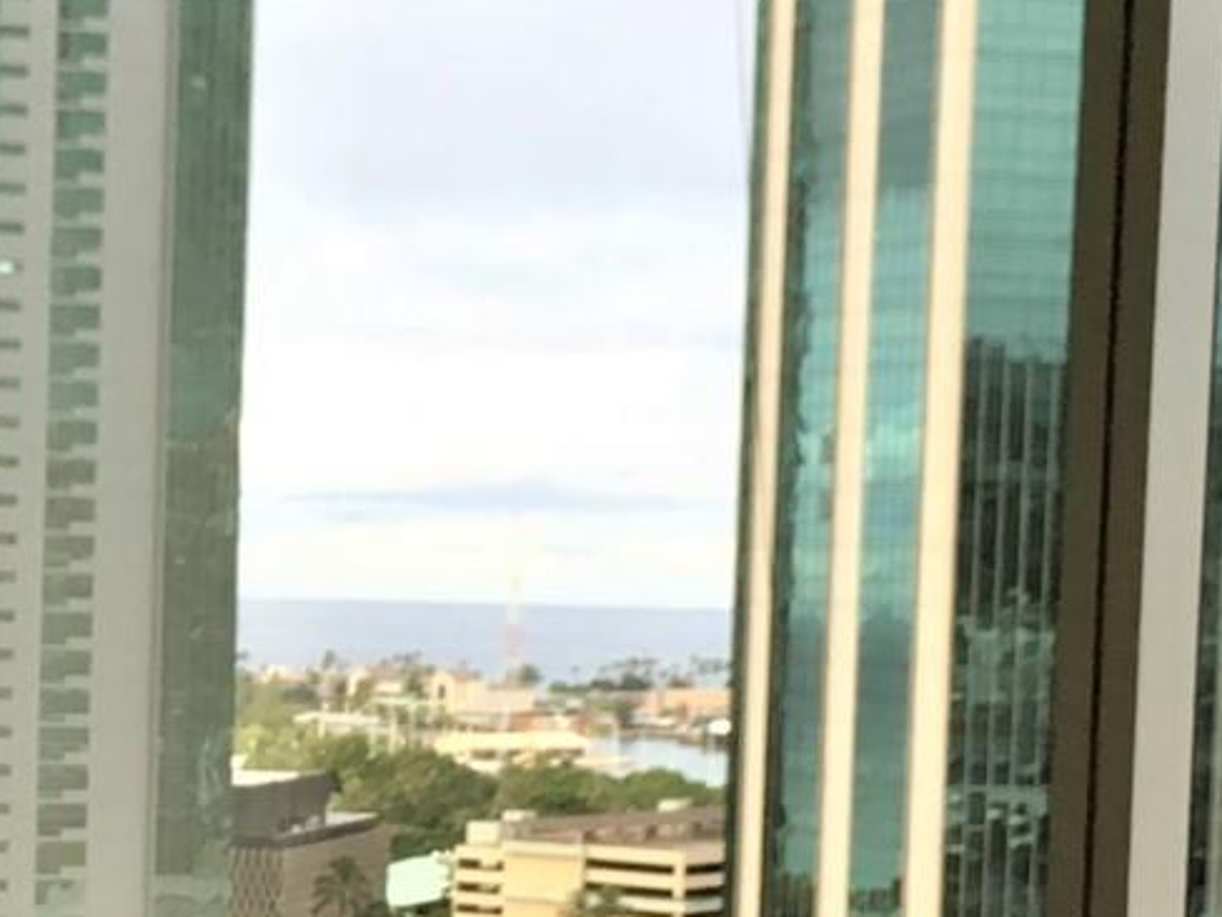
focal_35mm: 95
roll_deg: +0.3
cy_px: 763
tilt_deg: -5.4
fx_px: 3354
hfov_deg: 20.0
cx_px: -15
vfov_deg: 15.4
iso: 25
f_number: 2.2
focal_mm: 4.15
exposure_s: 1/40
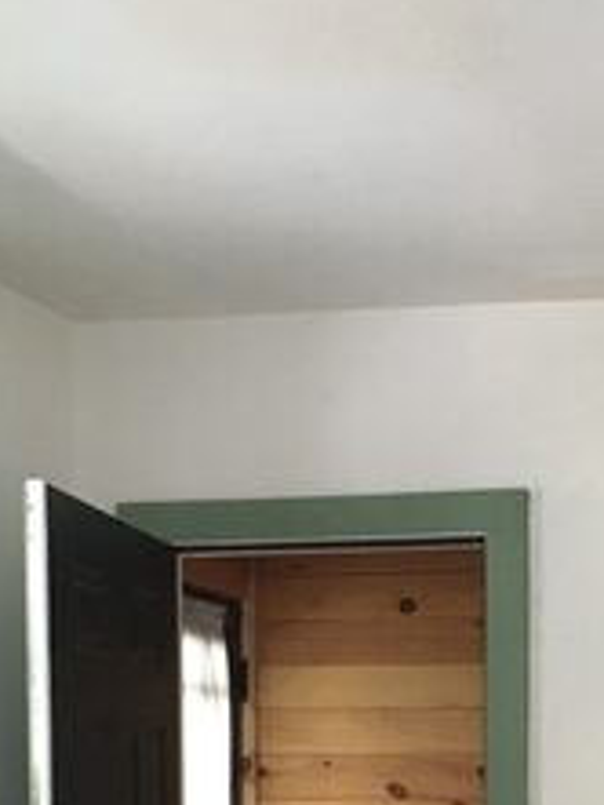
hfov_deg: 20.8
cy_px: 887
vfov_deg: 25.7
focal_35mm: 70
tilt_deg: -3.8
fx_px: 1627
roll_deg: +2.1
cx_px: 488
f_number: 2.2
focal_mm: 4.15
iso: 200
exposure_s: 1/30
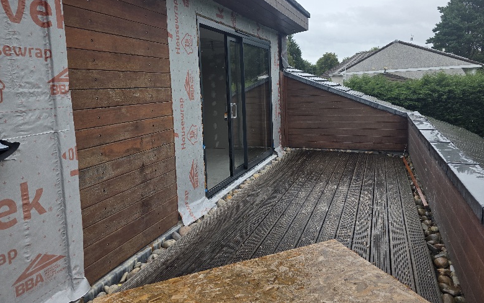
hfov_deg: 72.5
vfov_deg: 49.0
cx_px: 244
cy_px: 120
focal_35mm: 25
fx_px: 330
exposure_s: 1/2000
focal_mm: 6.3
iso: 80
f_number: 1.7
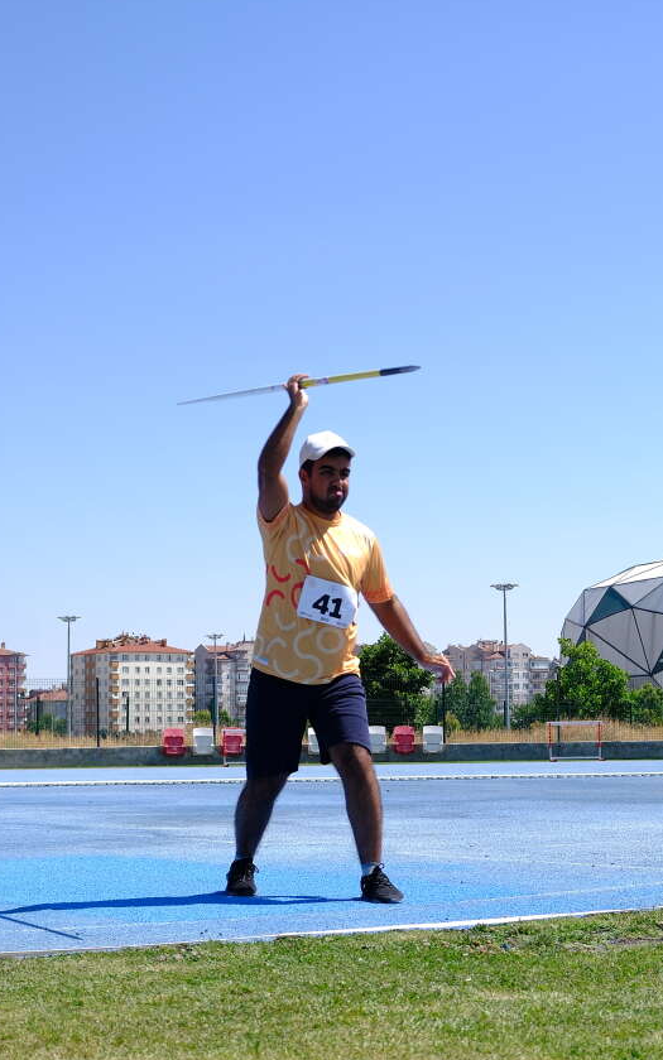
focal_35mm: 73
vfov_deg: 28.2
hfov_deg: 17.9
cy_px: 531
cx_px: 349
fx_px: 2110
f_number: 4.5
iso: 80
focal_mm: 31.5
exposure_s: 1/640
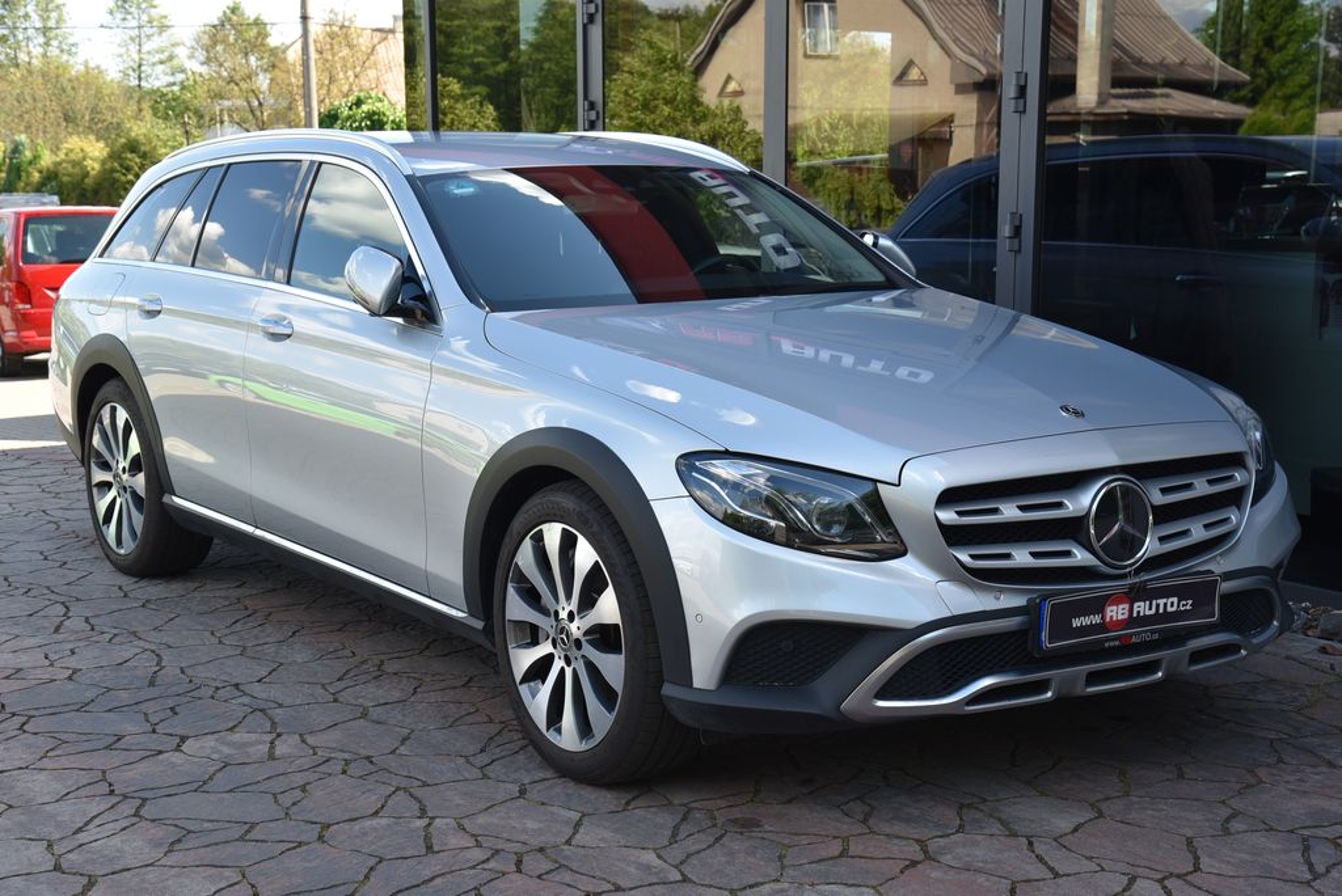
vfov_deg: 26.0
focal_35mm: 52
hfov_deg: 38.2
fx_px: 1939
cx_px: 671
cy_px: 448
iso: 500
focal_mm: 52
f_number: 7.1
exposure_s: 1/200
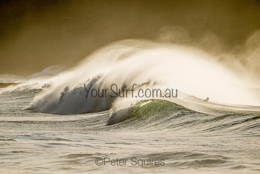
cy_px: 87
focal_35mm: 800
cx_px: 130
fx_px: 5779
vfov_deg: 1.7
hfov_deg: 2.6
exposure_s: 1/2000
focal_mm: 800
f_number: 11
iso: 450
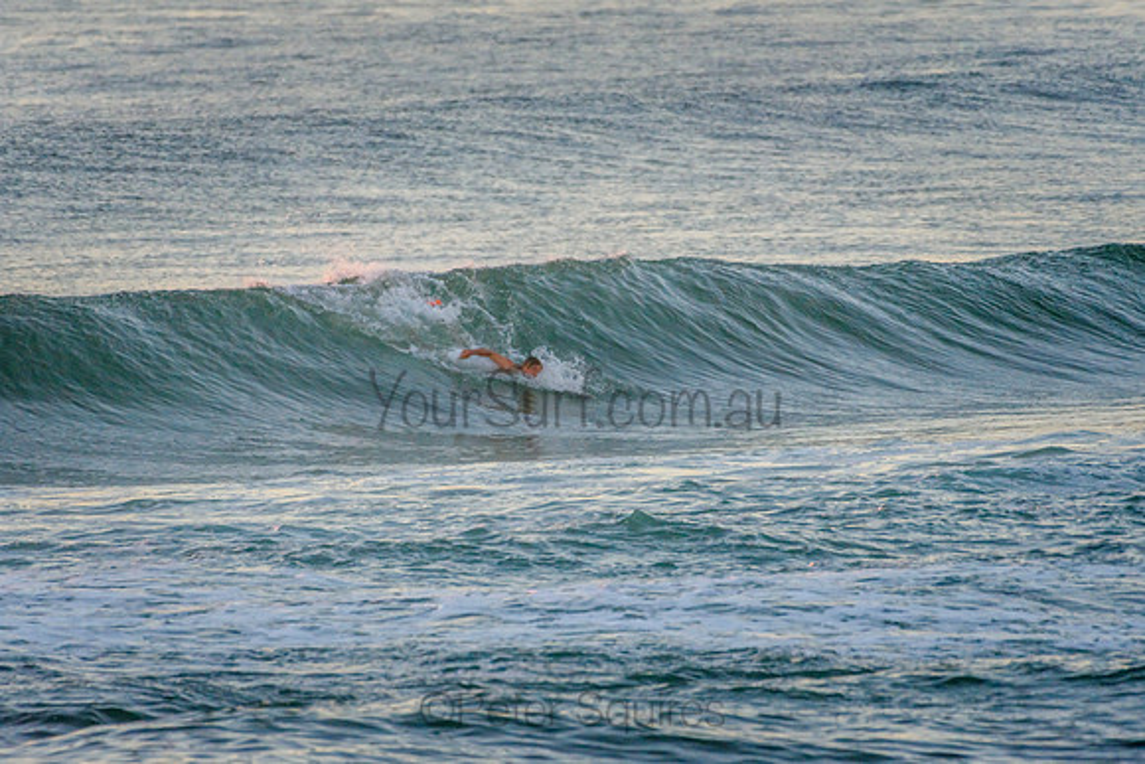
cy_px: 382
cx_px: 572
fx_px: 23859
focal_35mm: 750
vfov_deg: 1.8
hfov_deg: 2.7
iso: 2200
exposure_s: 1/1000
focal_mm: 500
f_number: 5.6
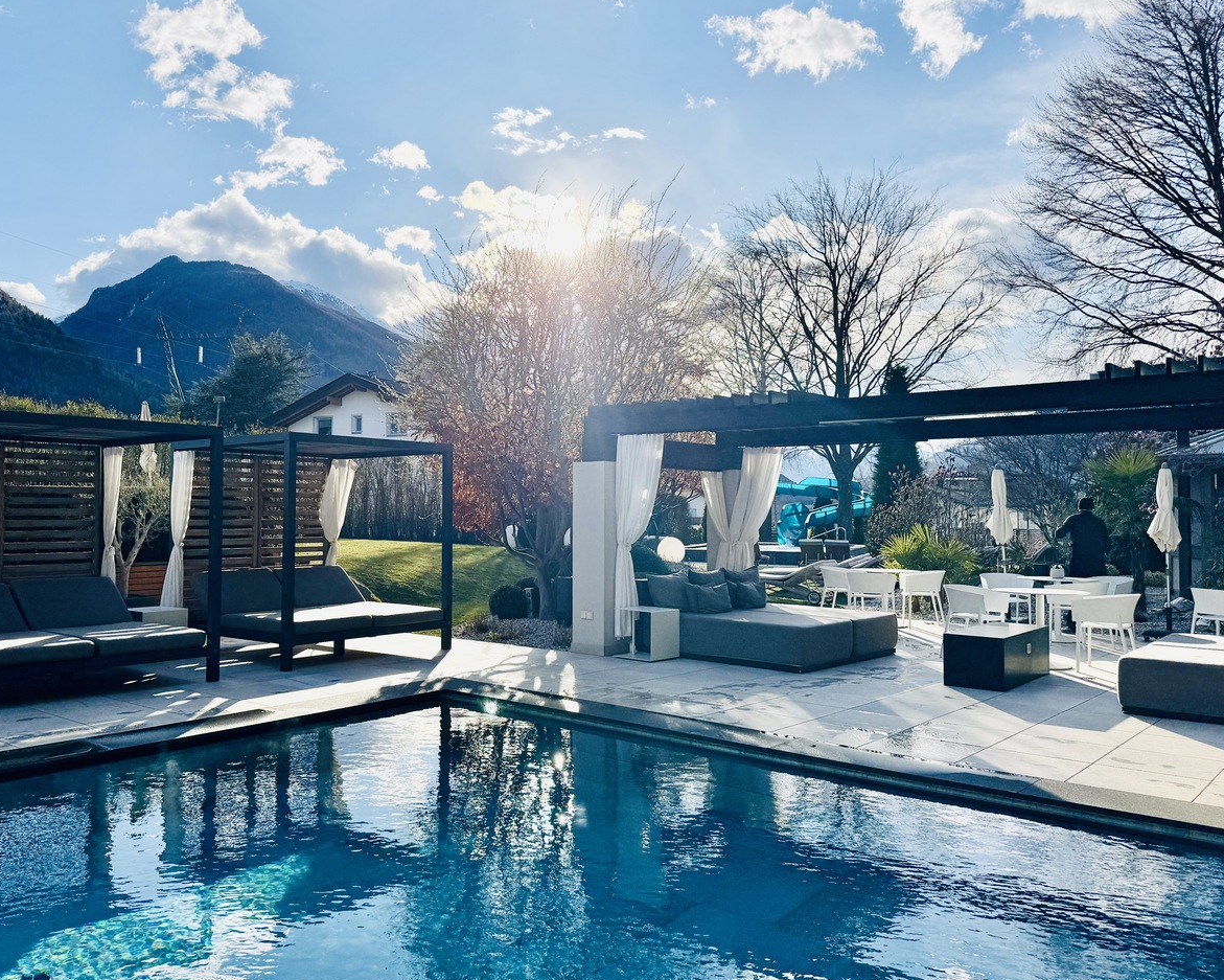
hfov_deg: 61.9
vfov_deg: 51.5
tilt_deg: +2.4
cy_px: 472
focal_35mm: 28
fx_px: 1014
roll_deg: -0.5
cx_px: 526
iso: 80
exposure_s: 1/10417
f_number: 1.78
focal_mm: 6.76
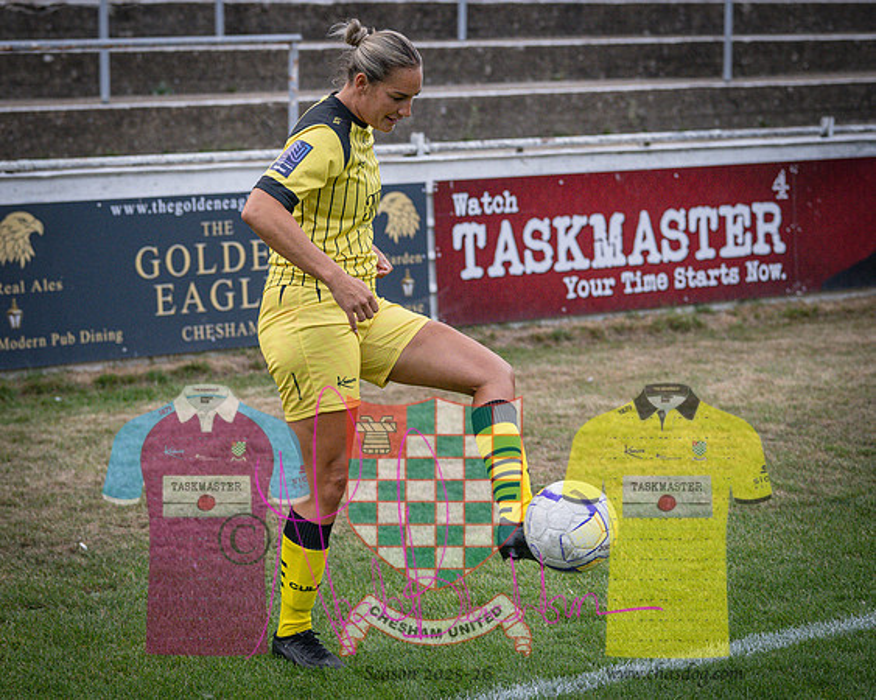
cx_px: 294
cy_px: 352
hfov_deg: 21.6
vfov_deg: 17.4
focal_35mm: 88
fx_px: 2285
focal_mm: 62
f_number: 2.8
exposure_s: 1/1600
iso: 2000
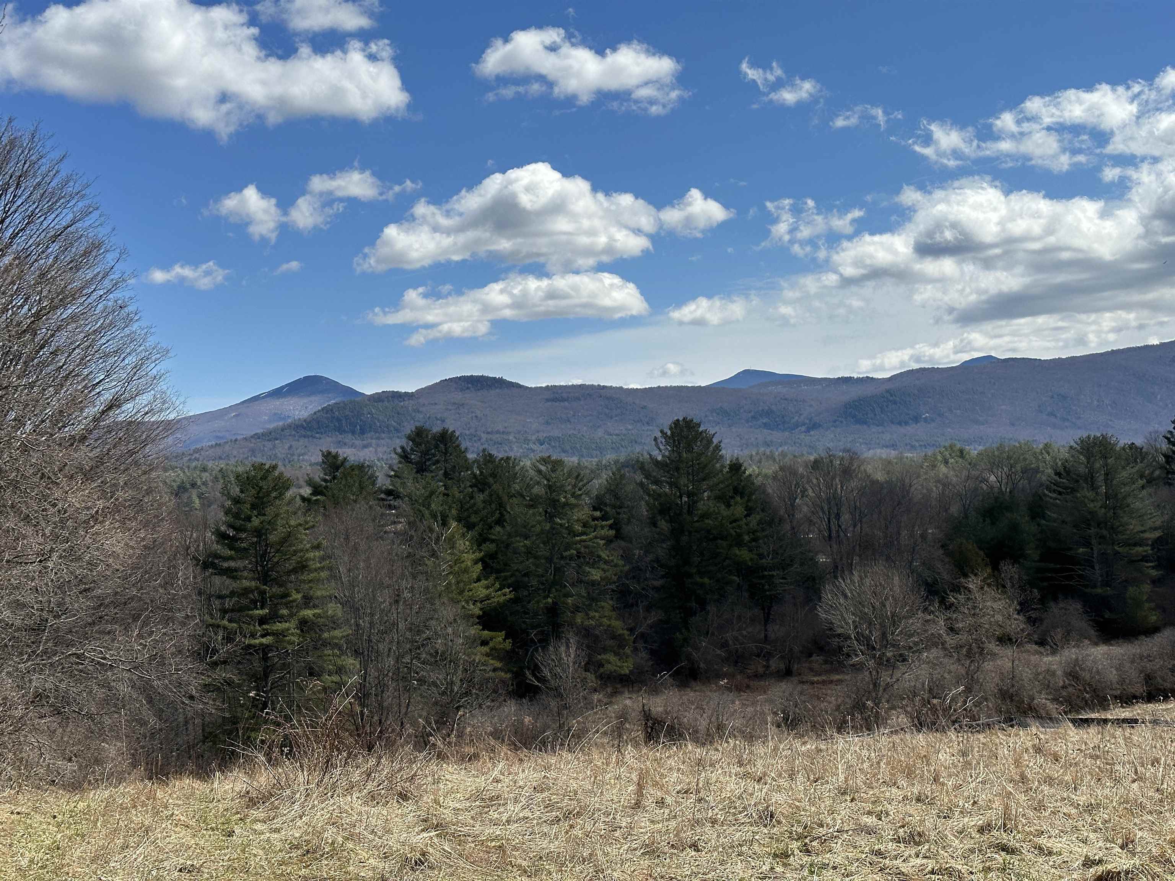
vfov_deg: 30.3
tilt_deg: +1.5
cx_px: 588
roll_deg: +3.3
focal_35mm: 48
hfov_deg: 39.7
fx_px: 1629
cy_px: 440
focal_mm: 6.86
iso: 64
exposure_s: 1/6623
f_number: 1.78
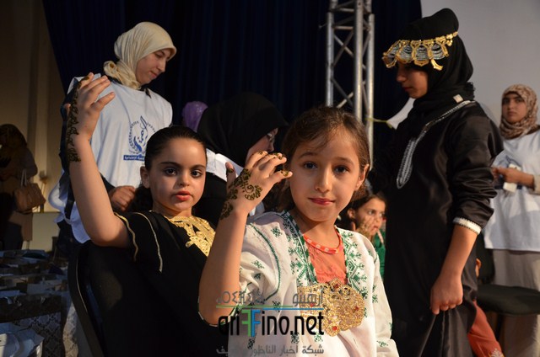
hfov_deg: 53.2
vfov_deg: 36.7
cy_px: 178
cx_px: 270
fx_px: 539
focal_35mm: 36
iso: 800
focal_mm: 24
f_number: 3.8
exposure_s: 1/50
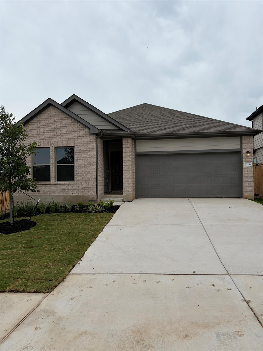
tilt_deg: +1.6
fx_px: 263
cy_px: 176
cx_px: 132
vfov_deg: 67.3
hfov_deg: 53.1
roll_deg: +0.8
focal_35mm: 26
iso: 50
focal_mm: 5.96
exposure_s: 1/3831
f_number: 1.6
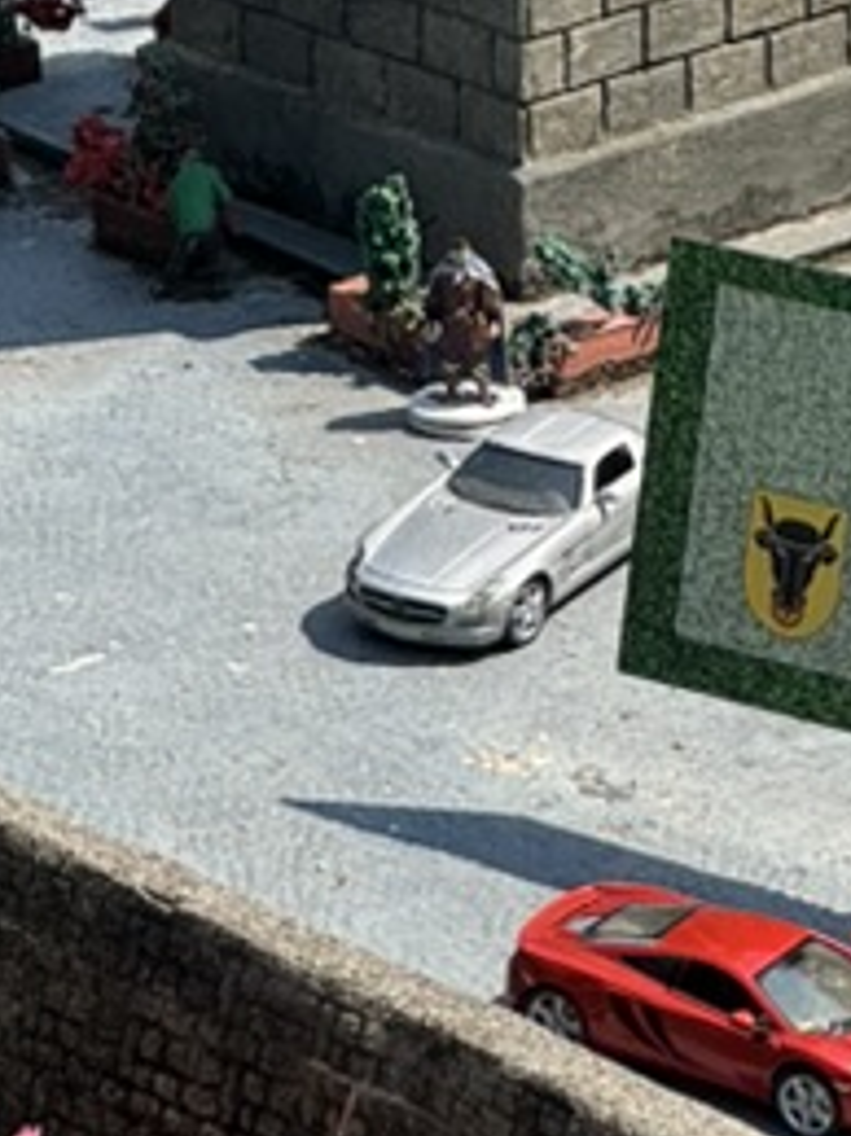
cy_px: -728
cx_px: 1228
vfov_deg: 6.4
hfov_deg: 4.8
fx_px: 10006
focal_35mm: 305
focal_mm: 9
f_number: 2.8
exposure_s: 1/552
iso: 25
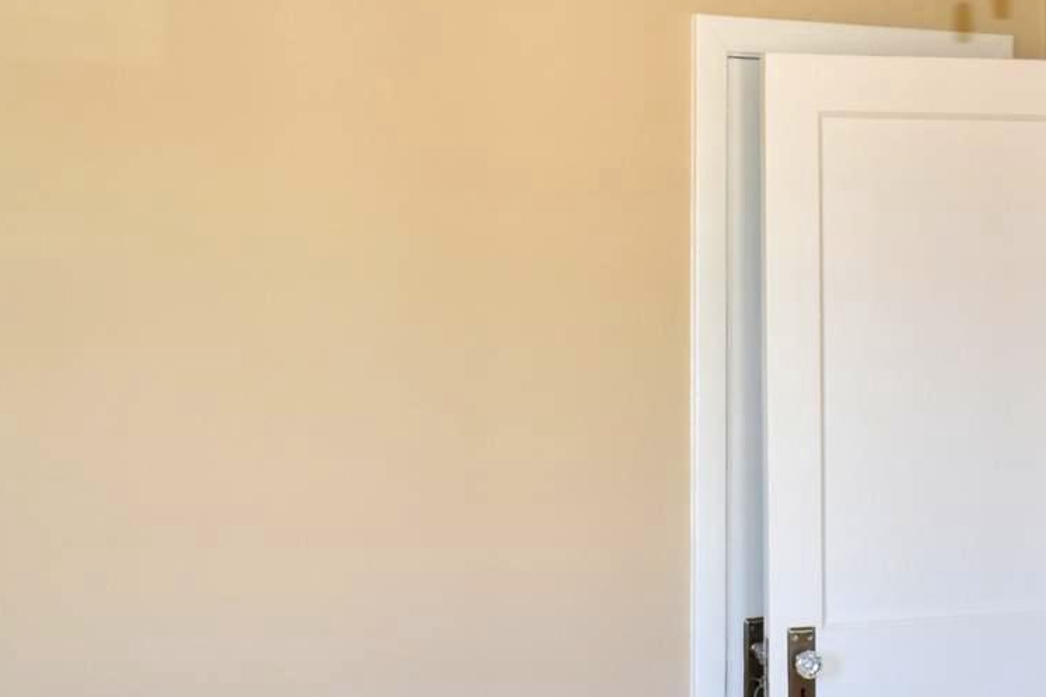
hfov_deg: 26.9
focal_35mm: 74
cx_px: 801
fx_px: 2150
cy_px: 384
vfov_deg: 18.4
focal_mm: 18
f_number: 4
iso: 400
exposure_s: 1/125
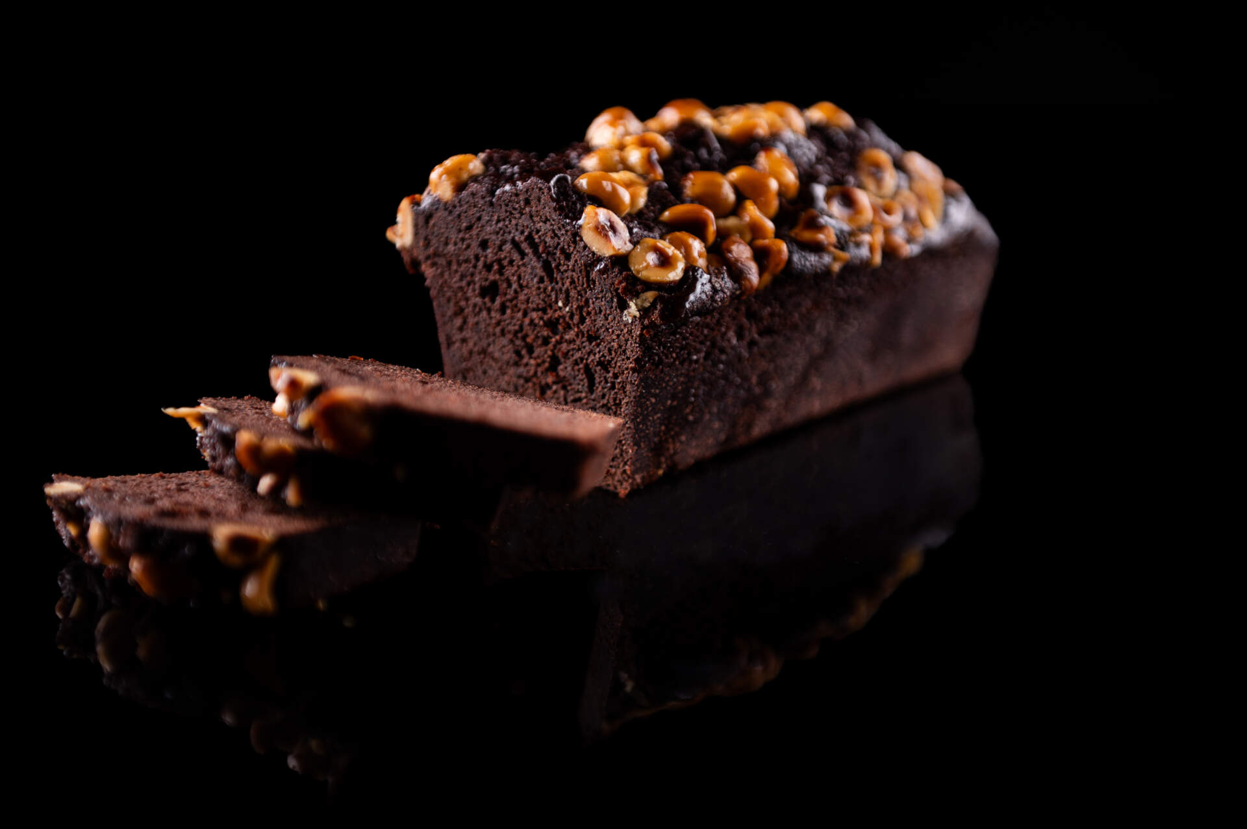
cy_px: 414
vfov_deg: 21.9
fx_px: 2146
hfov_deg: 32.4
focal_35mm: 62
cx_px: 624
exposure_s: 1/40
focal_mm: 62
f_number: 2.8
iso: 100
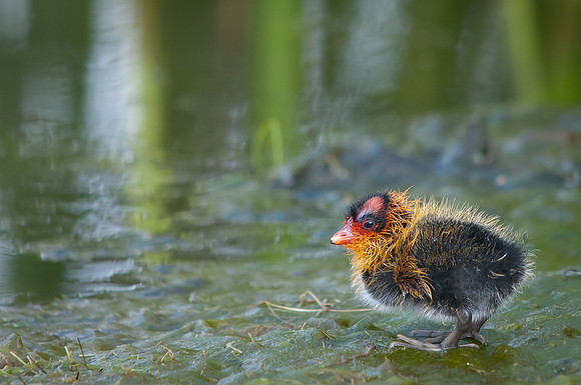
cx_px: 290
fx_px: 12087
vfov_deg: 1.8
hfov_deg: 2.8
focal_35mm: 750
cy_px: 192
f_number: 6.7
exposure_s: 1/500
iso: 800
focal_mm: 500
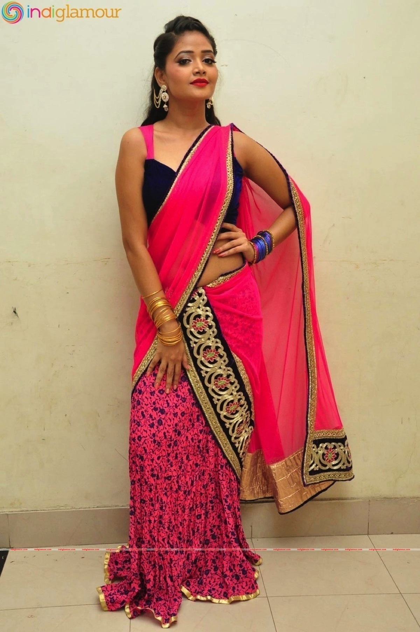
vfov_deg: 43.6
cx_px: 210
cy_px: 316
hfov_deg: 29.8
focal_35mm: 45
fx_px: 789
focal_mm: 30
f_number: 7.1
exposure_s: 1/125
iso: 1600
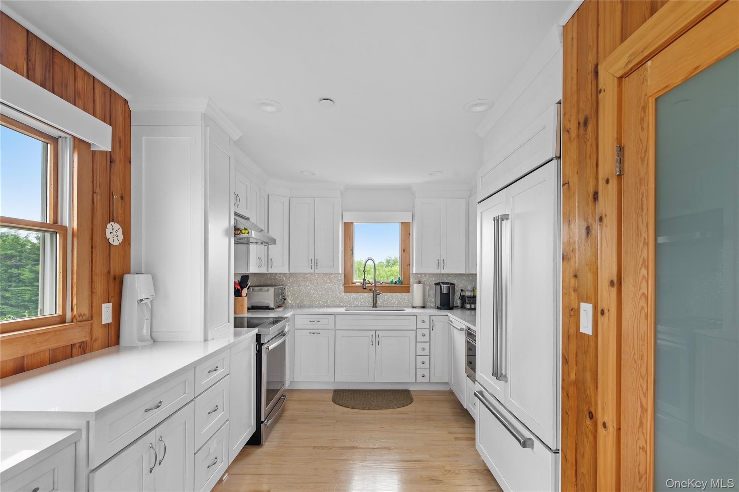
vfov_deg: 67.3
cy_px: 246
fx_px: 369
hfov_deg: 90.0
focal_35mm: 18
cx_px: 370
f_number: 7.1
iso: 320
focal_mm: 18
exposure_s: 1/8
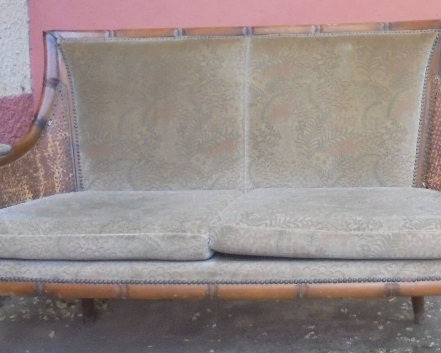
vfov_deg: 28.6
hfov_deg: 34.5
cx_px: 336
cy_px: 167
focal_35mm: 53
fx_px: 692
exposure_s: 1/250
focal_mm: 4.6
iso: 400
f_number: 3.5
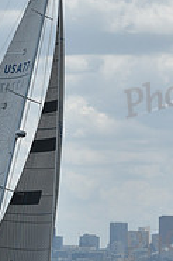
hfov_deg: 5.1
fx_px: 1950
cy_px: 28
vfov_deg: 7.6
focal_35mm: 270
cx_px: 51
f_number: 10
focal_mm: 86
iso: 250
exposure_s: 1/1250
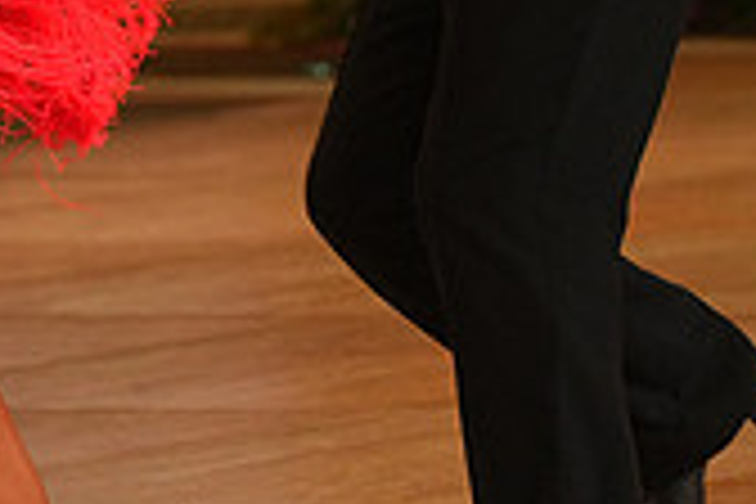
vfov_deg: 2.6
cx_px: -32
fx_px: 11276
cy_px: -335
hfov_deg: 3.8
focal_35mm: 537
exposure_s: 1/400
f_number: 4
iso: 2500
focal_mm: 156
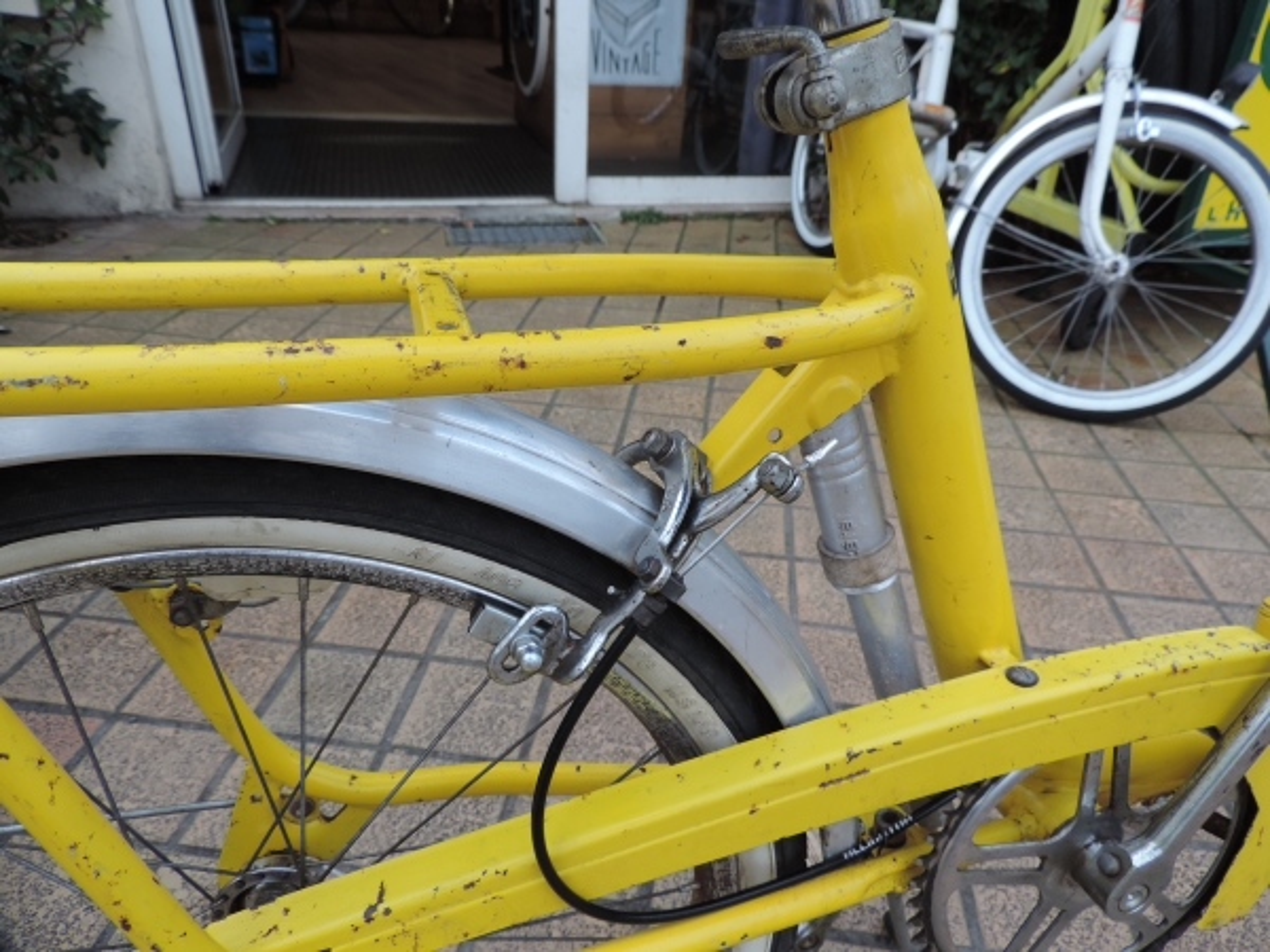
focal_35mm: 24
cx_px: 635
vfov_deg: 56.8
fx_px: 881
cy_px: 476
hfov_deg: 71.6
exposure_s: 1/40
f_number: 3
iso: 80
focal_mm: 4.3
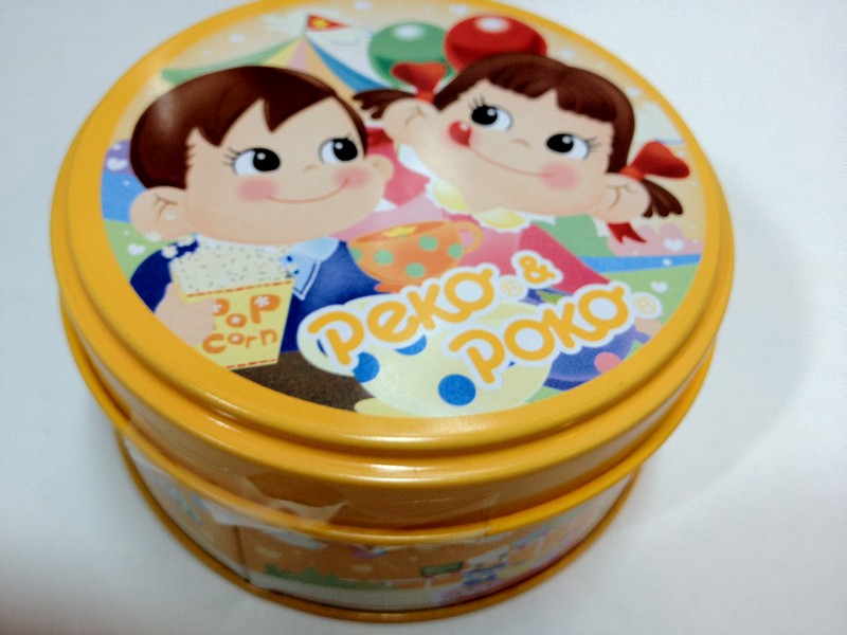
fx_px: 856
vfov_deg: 40.7
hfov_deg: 52.6
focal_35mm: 35
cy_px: 318
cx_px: 424
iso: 80
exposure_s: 1/25
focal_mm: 4.28
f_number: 2.4
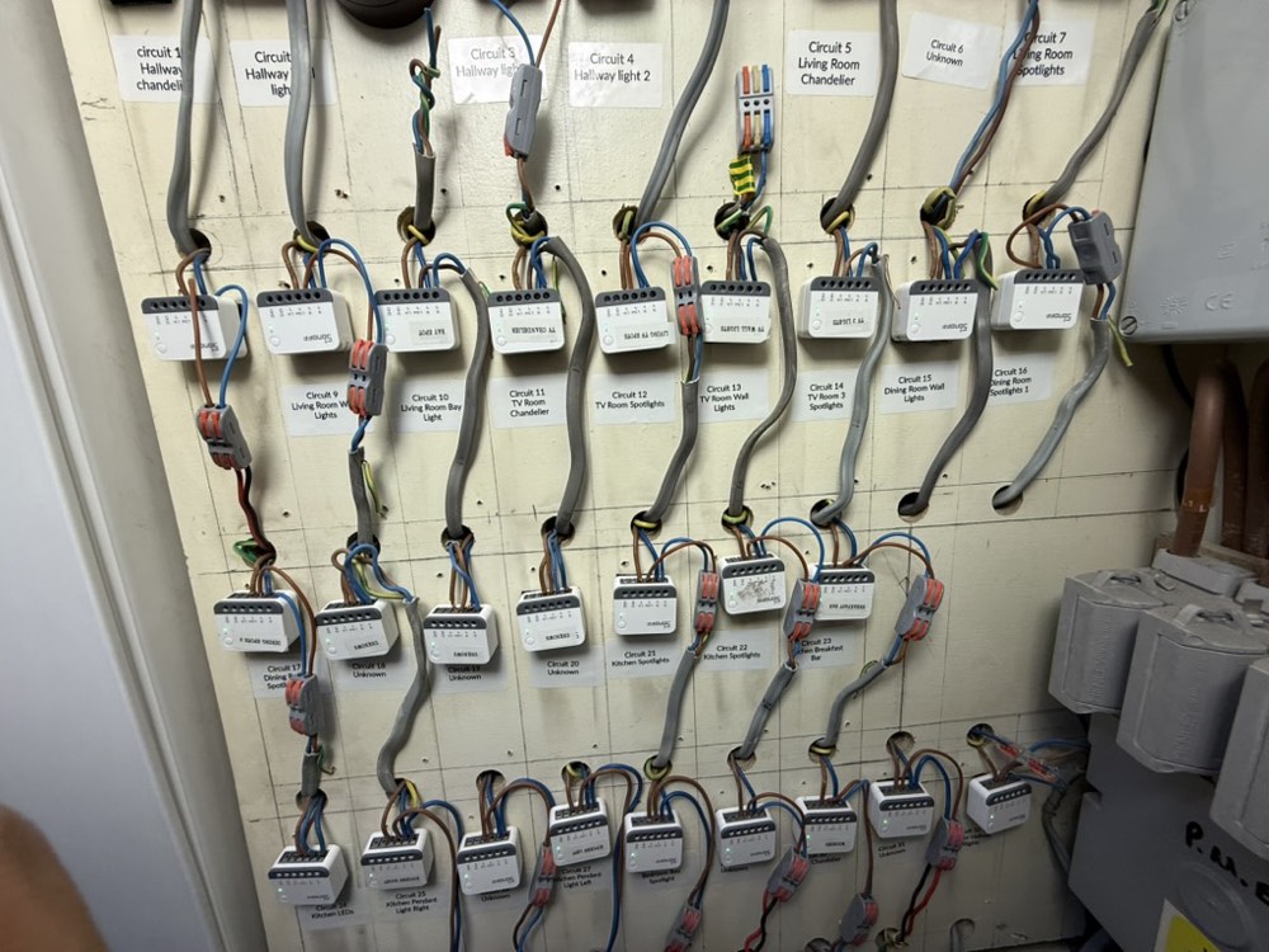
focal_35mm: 14
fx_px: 513
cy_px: 476
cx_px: 634
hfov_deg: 102.1
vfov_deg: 85.7
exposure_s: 1/100
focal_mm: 2.22
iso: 125
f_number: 2.2
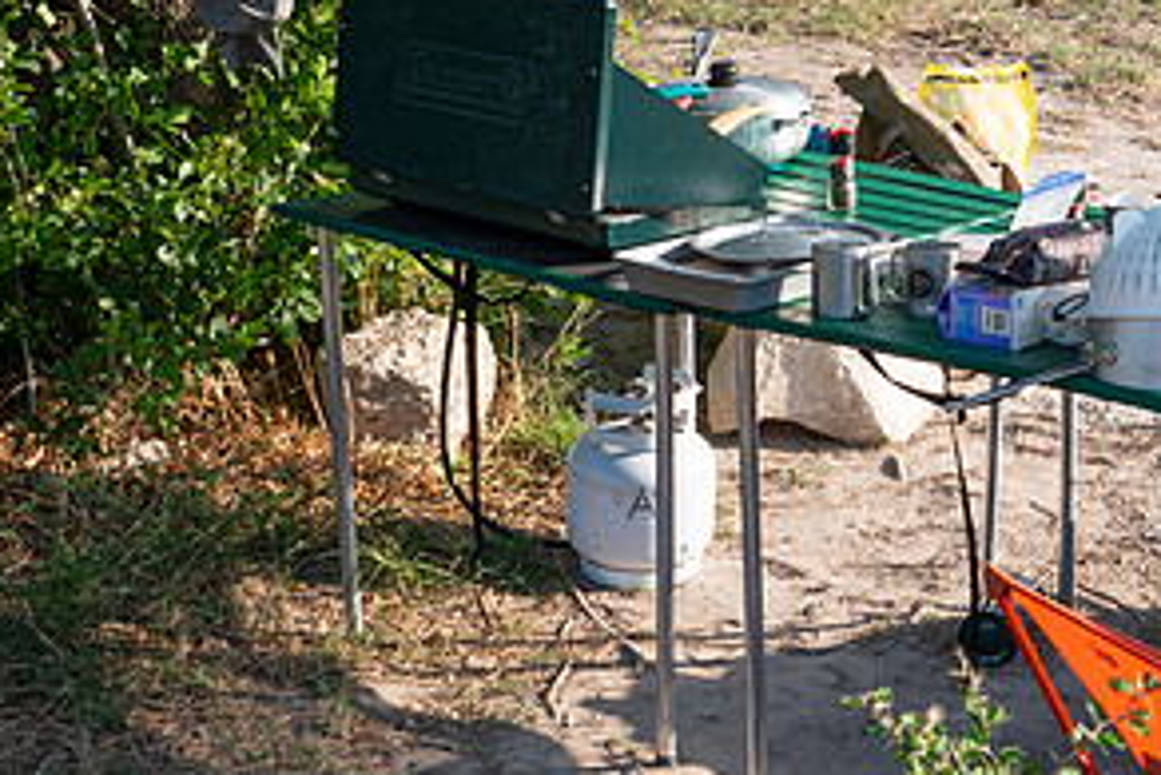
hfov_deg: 24.3
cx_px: 1199
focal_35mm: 79
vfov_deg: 17.3
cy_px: 317
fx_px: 2549
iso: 200
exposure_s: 1/400
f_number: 5
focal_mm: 18
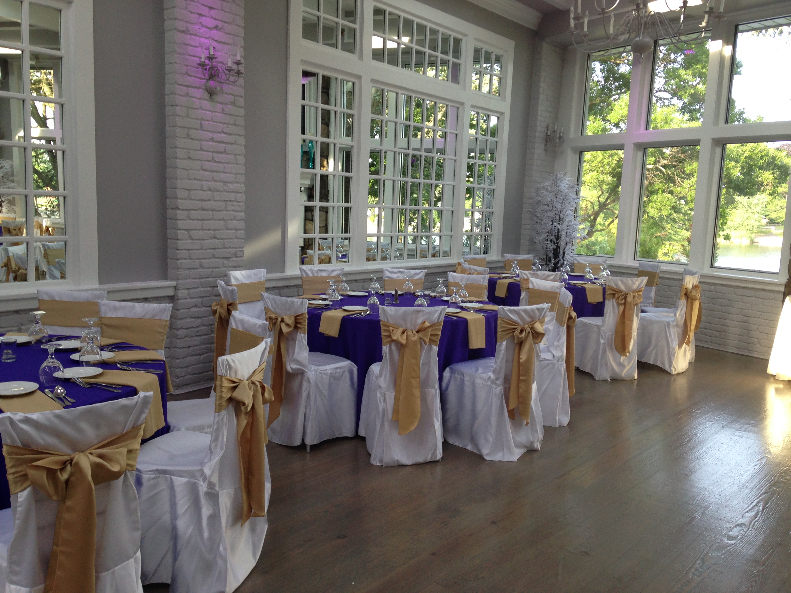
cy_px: 296
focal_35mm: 33
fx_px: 754
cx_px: 396
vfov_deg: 42.9
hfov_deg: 55.4
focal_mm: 4.12
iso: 80
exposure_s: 1/120
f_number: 2.4
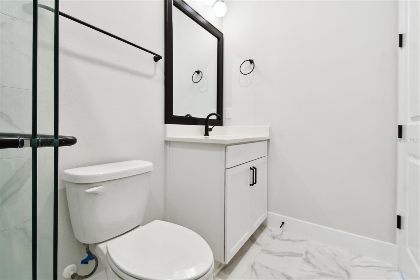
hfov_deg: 100.4
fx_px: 175
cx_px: 210
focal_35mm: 15
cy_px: 140
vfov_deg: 77.3
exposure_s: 1/15
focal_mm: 10
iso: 100
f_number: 7.1
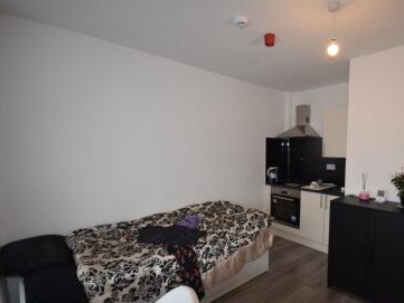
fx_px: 222
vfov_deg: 68.4
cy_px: 172
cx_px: 263
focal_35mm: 19
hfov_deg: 82.3
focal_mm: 10
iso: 800
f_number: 5.6
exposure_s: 1/125
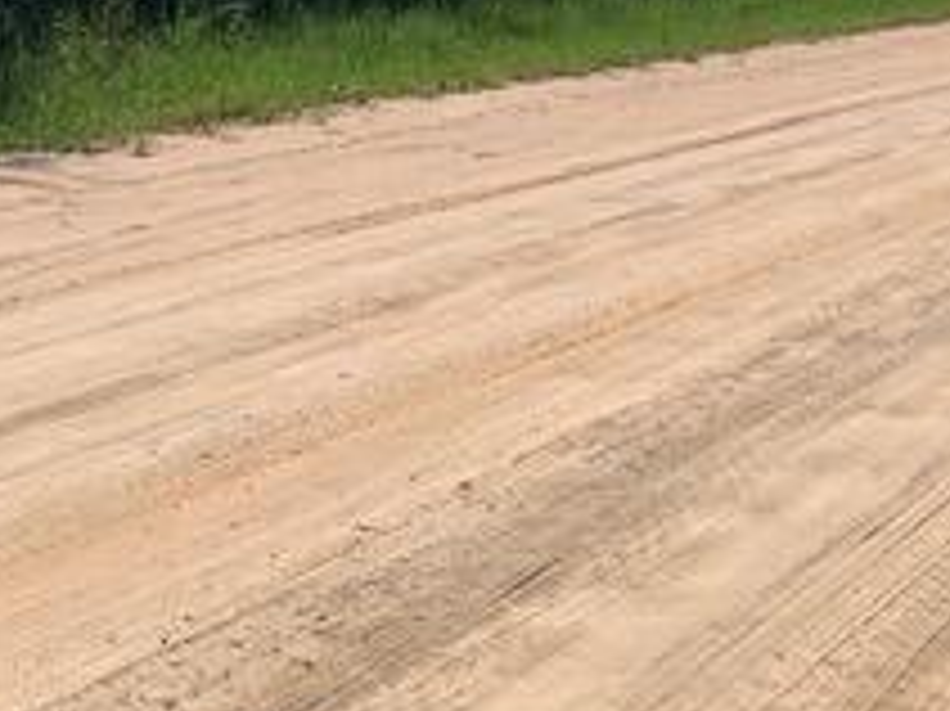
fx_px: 2167
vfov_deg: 17.4
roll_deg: -2.5
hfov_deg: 24.7
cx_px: 410
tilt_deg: +3.1
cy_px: -243
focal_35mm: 79
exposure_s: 1/4902
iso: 25
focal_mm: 4.25
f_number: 1.8
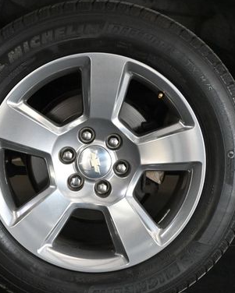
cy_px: 157
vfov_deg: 26.0
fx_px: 636
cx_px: 95
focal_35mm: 73
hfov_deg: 20.9
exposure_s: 1/125
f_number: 4.8
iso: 2500
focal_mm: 30.5
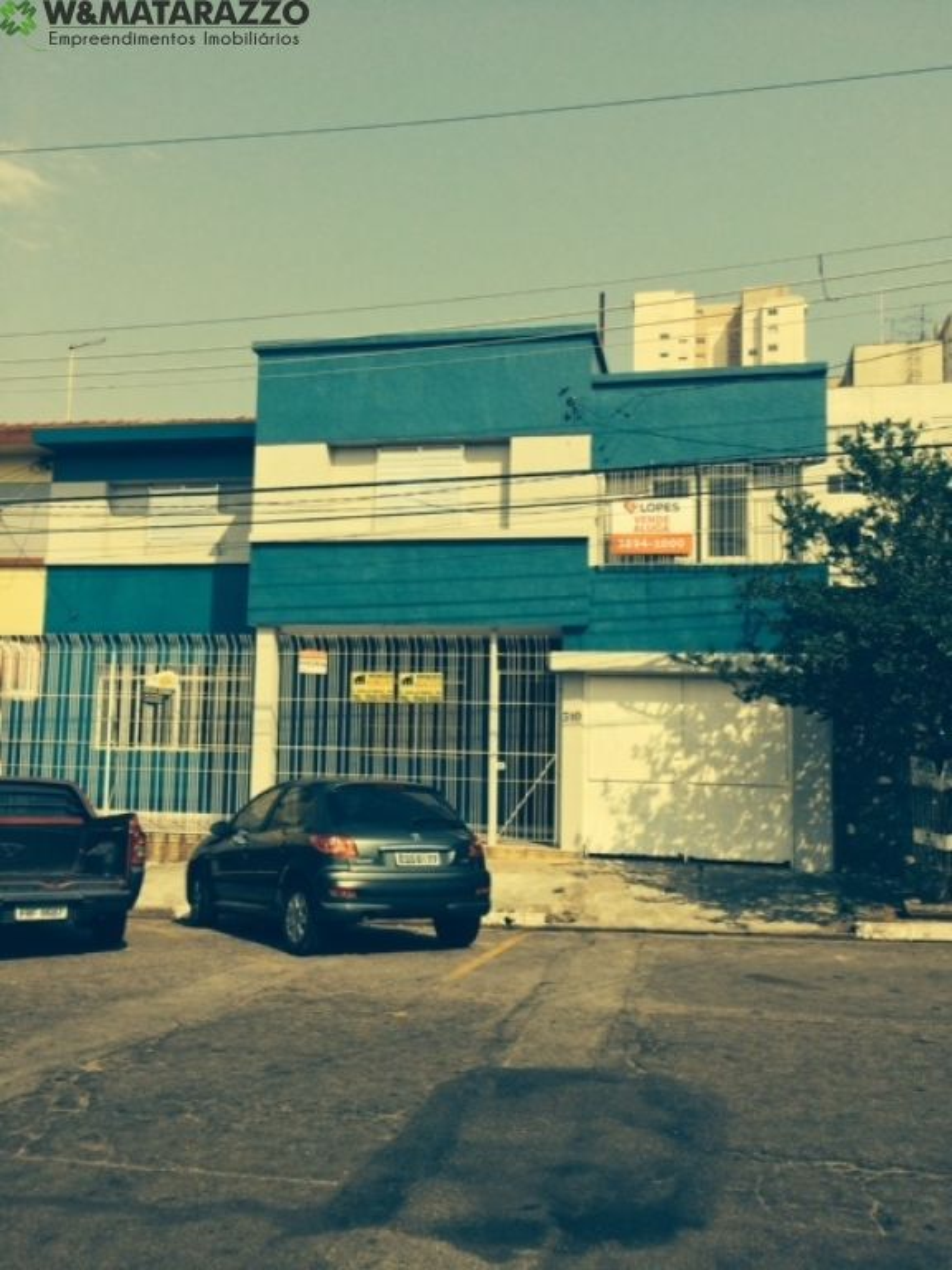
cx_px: 476
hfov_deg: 46.8
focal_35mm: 30
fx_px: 1100
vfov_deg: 60.0
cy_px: 635
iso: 32
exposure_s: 1/2564
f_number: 2.2
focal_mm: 4.12
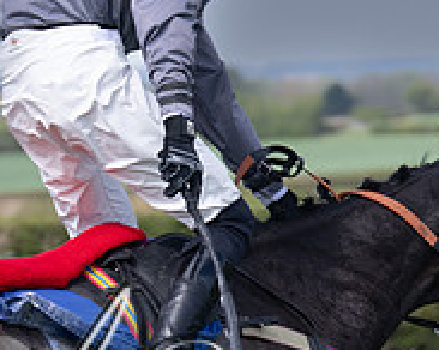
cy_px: 300
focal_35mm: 512
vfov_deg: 3.0
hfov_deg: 3.8
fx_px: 6645
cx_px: 200
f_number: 4
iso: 200
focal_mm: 98
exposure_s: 1/1000
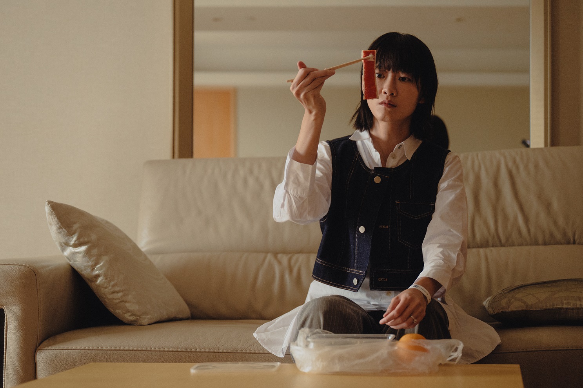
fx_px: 891
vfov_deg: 24.6
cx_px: 292
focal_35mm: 55
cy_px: 194
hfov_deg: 36.2
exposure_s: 1/160
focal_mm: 55
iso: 1600
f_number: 2.8
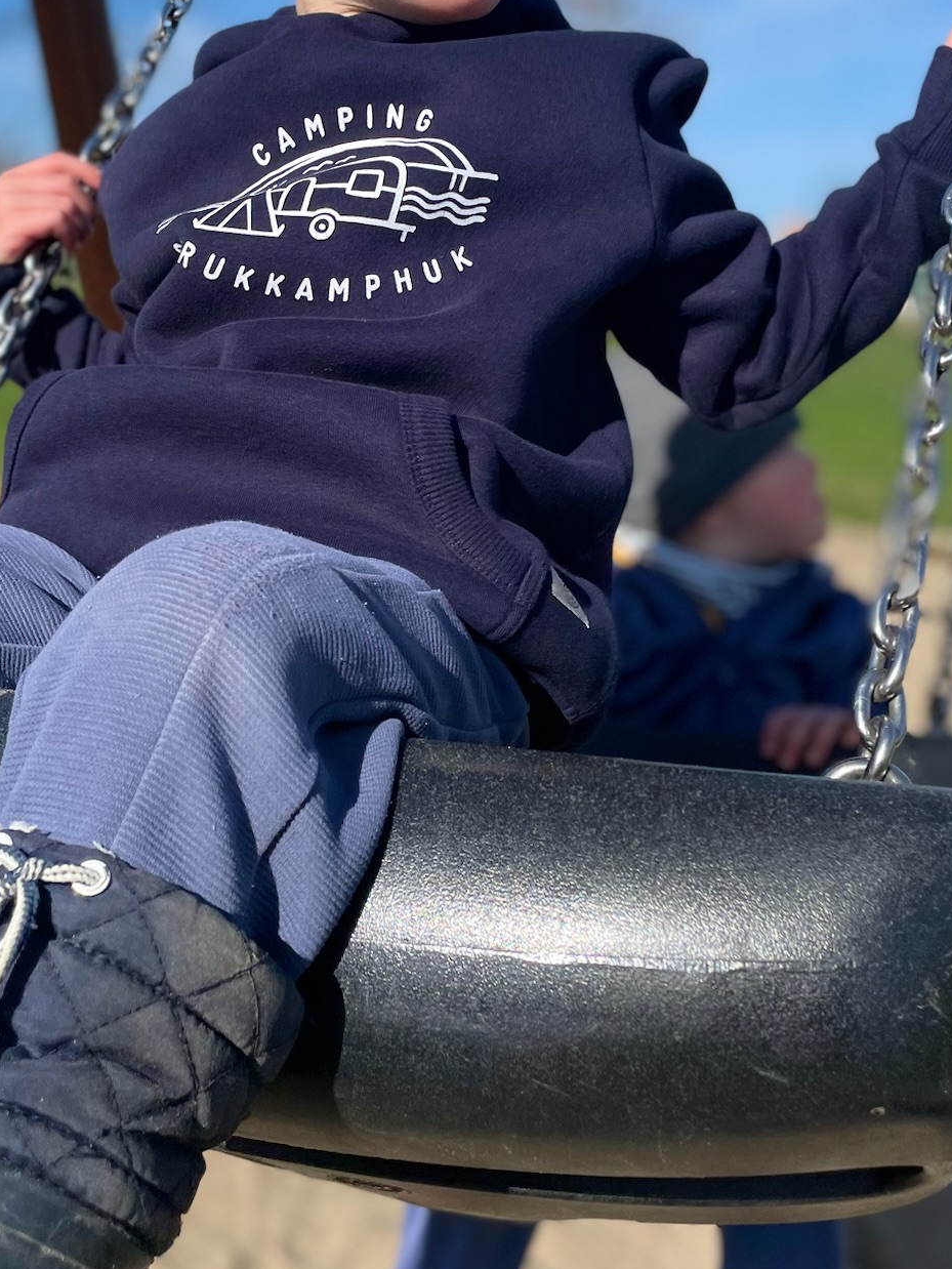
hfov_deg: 33.5
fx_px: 1576
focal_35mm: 43
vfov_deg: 43.3
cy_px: 439
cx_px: 375
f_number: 1.6
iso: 50
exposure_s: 1/4651
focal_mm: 4.2
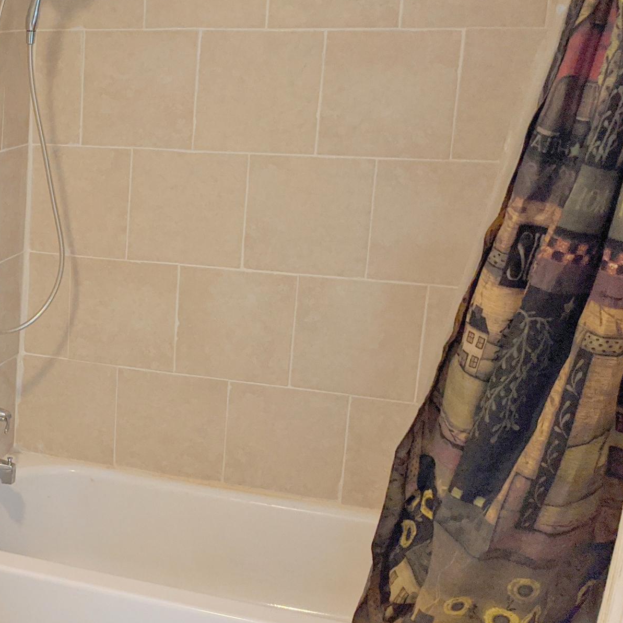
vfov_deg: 28.6
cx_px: -117
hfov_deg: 25.7
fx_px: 1222
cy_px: 338
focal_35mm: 60
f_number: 1.73
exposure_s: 1/120
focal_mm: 4.38
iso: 224
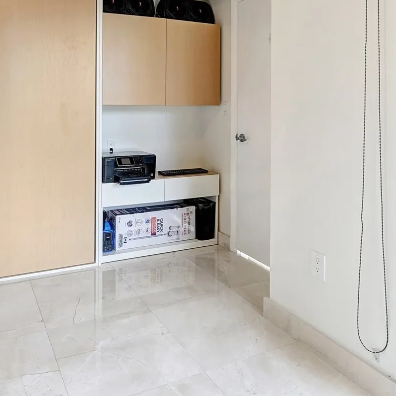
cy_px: 119
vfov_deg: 52.7
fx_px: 387
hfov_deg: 53.1
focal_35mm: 30
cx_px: 130
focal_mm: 16.5
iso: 640
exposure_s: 1/8
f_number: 13
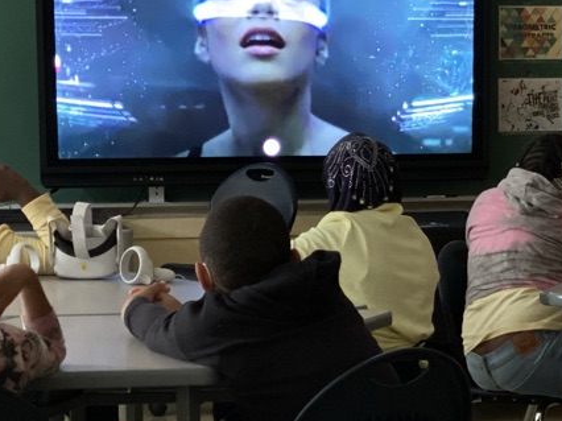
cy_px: 326
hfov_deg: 15.7
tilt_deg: -6.4
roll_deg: +0.4
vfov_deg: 11.8
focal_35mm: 125
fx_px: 2028
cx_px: 365
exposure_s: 1/26
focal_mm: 6
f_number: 2
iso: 400
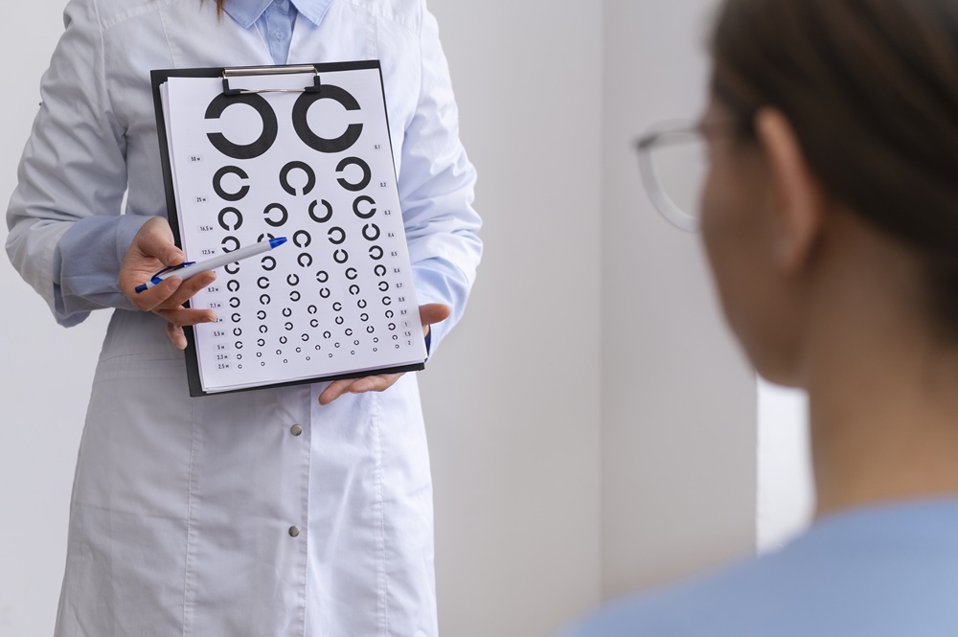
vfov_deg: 26.9
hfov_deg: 39.6
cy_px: 318
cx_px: 479
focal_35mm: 50
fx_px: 1329
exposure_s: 1/200
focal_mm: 50
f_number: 4
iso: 320
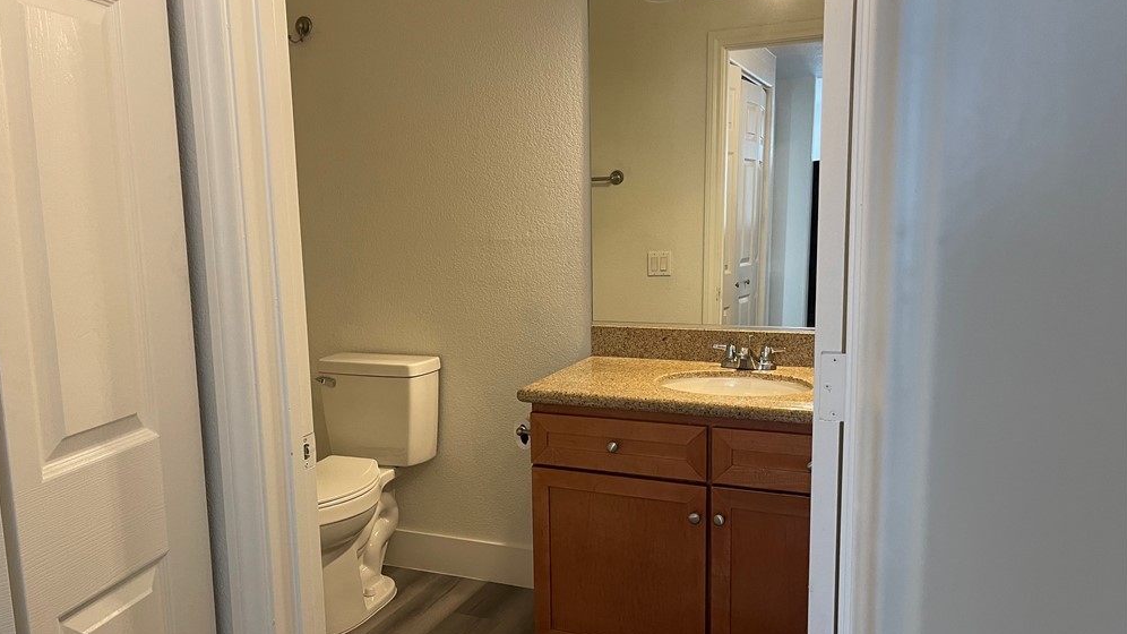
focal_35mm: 28
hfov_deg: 67.9
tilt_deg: -8.5
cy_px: 349
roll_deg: +1.4
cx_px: 551
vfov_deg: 41.4
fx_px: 837
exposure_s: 1/60
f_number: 1.6
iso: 160
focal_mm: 5.1
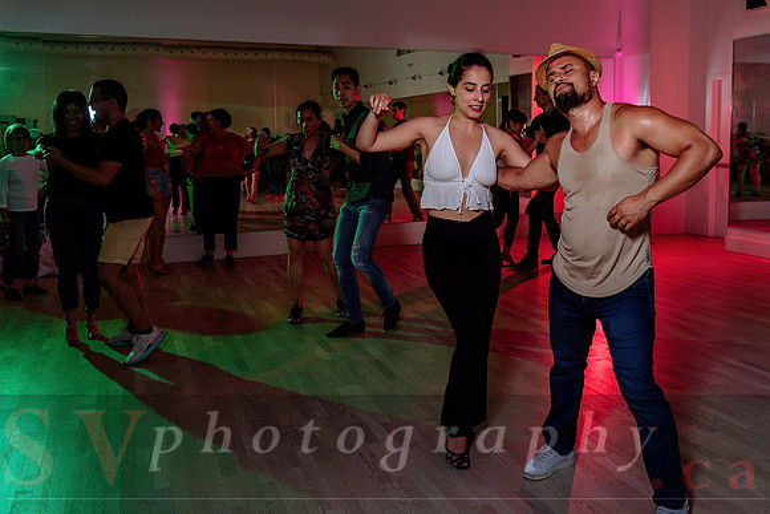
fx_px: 779
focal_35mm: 36
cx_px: 452
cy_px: 212
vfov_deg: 36.4
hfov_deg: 52.3
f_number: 3.5
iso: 1000
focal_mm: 31
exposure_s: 1/160
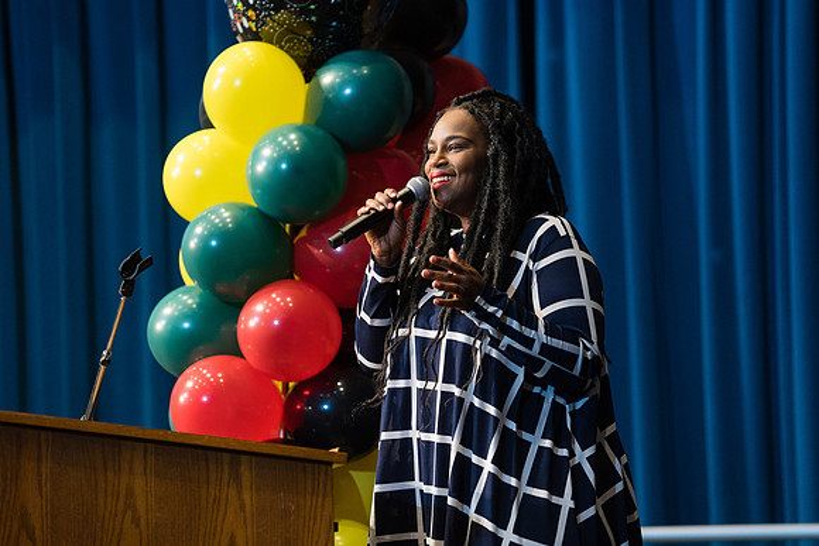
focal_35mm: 221
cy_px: 249
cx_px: 373
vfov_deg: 6.2
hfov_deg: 9.3
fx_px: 5024
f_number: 4
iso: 3200
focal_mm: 200
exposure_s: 1/250
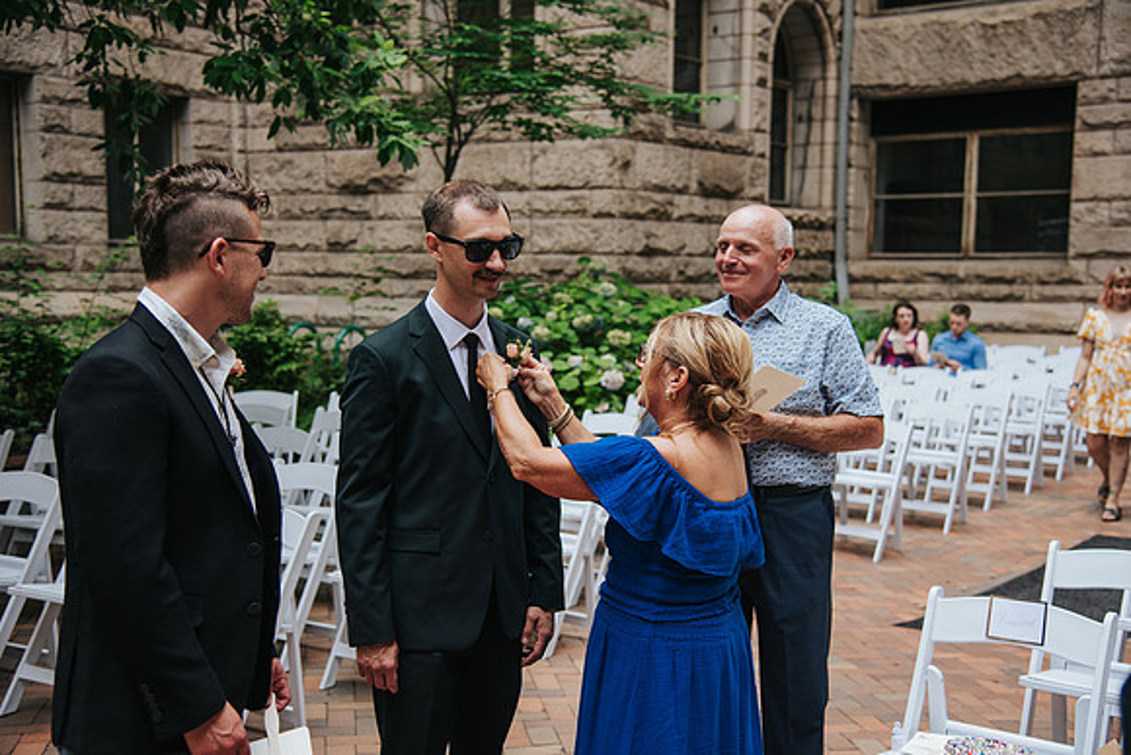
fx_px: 1508
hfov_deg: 41.1
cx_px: 566
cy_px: 378
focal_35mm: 48
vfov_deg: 28.1
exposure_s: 1/500
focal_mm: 48
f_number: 4
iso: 500
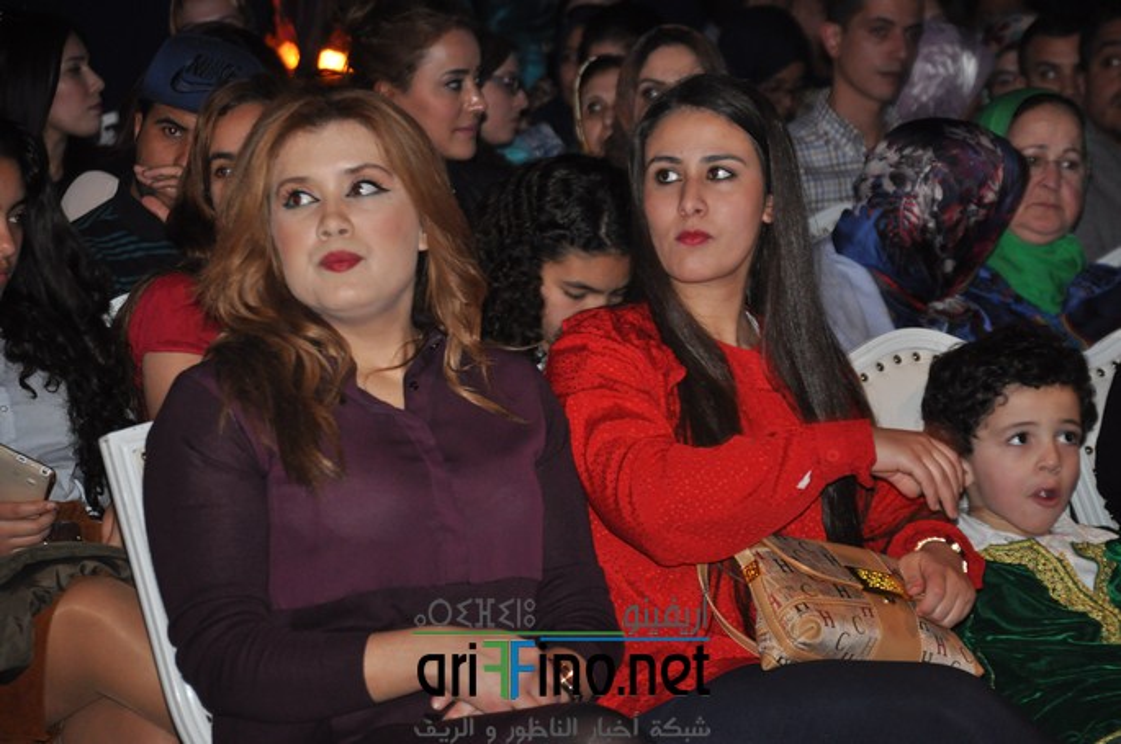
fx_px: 4898
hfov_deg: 13.1
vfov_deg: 8.7
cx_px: 560
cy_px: 372
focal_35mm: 158
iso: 800
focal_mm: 105
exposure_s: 1/60
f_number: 5.6
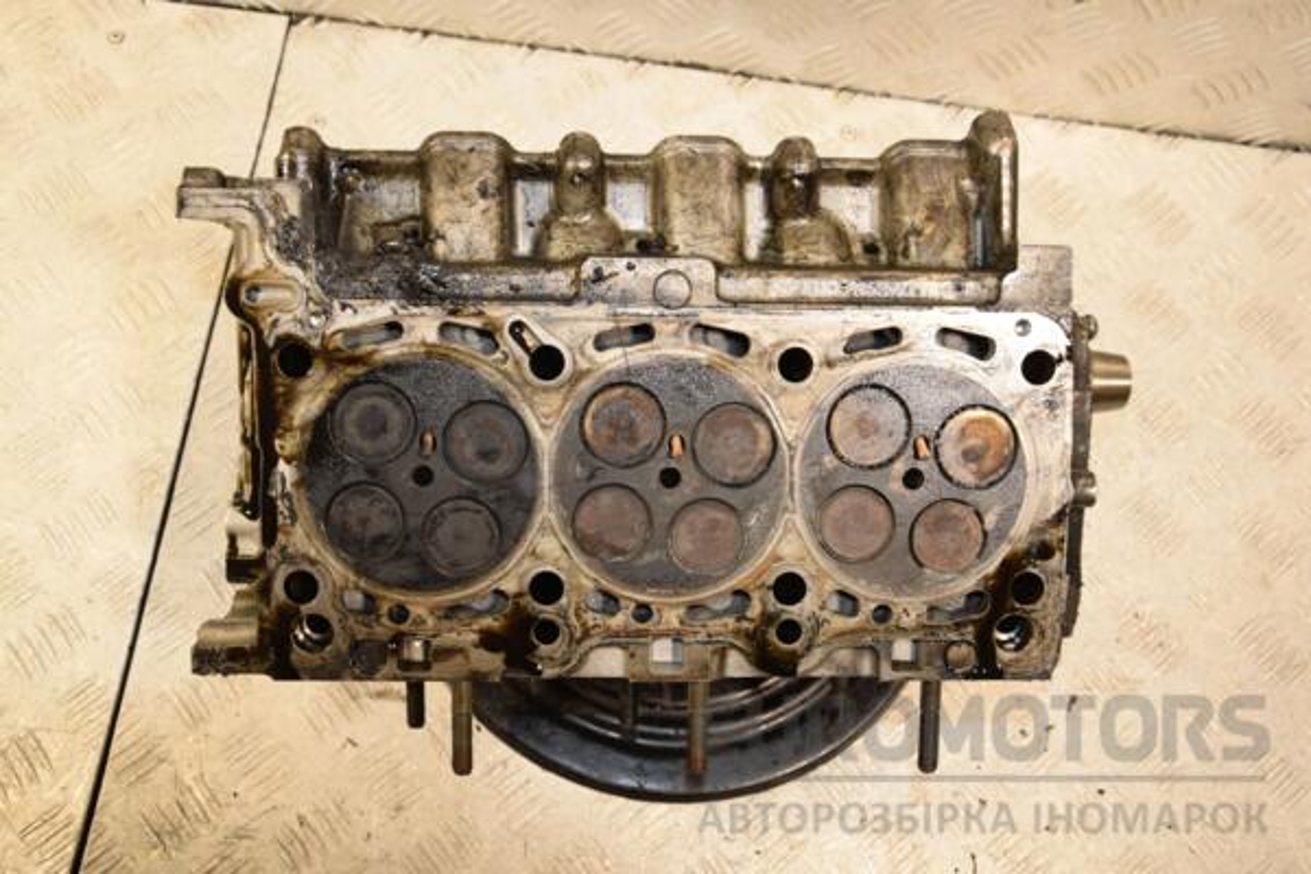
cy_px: 437
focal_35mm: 38
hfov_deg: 51.3
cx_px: 656
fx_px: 1366
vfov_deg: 35.5
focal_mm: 25
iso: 800
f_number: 6.3
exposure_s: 1/200
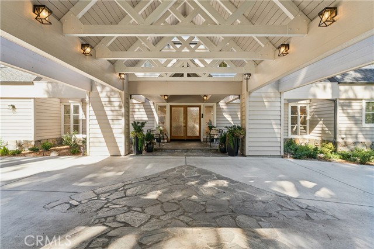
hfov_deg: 95.0
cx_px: 187
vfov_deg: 72.0
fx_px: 171
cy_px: 124
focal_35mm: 16
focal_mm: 16.5
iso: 100
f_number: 13
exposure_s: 1/10
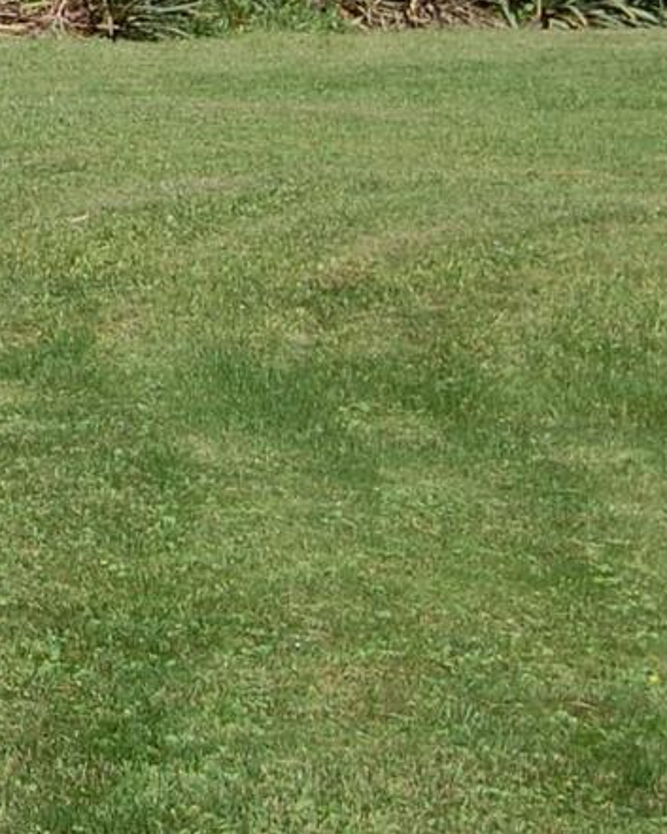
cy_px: -358
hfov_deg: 5.9
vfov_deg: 7.7
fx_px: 6117
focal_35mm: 248
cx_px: -1109
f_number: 9
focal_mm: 38
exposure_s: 1/320
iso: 200
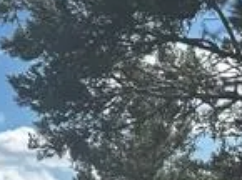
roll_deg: -3.6
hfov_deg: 10.6
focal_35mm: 170
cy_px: 385
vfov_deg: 8.2
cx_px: -249
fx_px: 1186
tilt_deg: -5.4
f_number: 1.78
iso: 80
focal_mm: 6.76
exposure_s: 1/4950
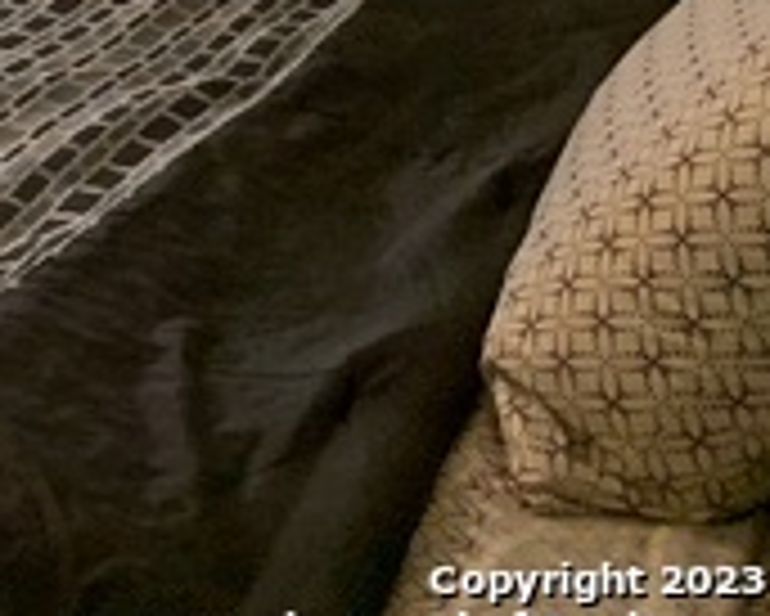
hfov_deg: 16.5
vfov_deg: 14.6
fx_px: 2166
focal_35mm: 95
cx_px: -662
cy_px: -423
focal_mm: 4.25
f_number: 1.8
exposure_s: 1/60
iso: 400
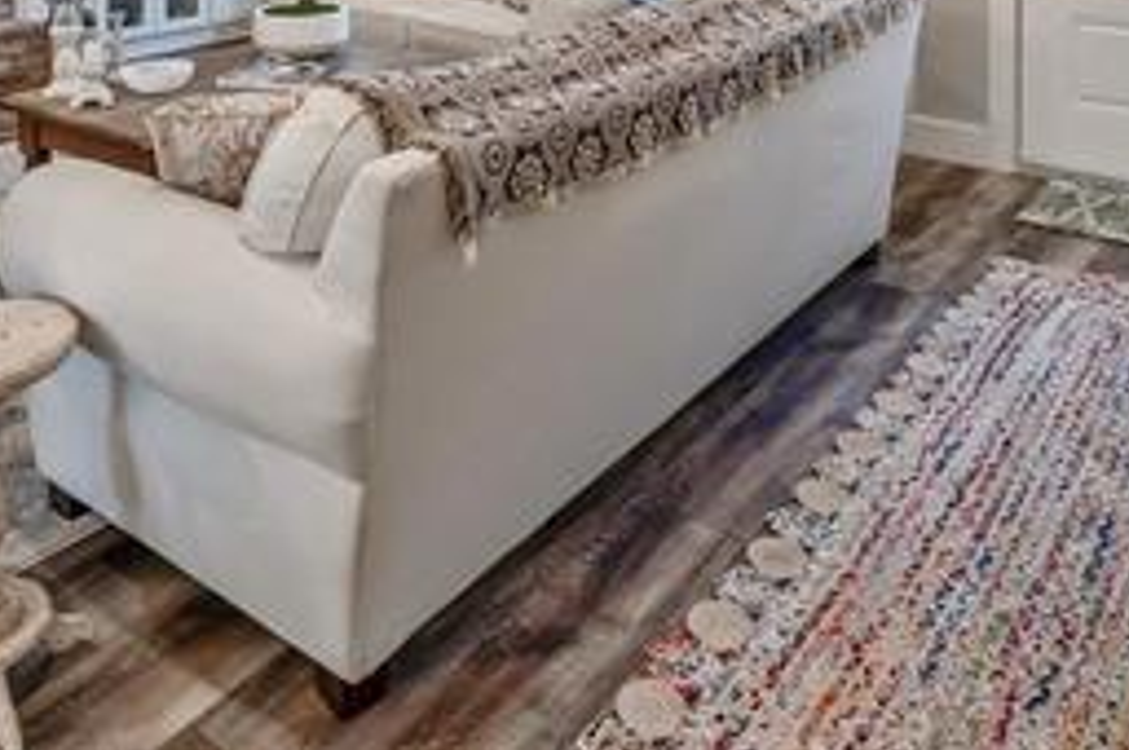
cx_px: 551
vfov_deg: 30.9
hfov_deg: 54.5
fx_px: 1096
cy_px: -185
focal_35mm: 35
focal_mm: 14
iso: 800
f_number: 8
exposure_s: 1/13
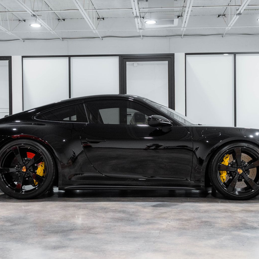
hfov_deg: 34.7
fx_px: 415
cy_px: 136
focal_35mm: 49
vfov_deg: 34.7
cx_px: 131
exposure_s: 1/80
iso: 2000
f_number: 4
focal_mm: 36
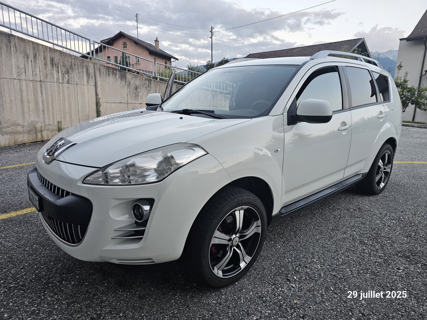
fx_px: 284
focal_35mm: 23
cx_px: 214
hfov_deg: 73.9
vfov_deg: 58.9
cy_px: 160
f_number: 1.7
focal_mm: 6.3
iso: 200
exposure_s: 1/190
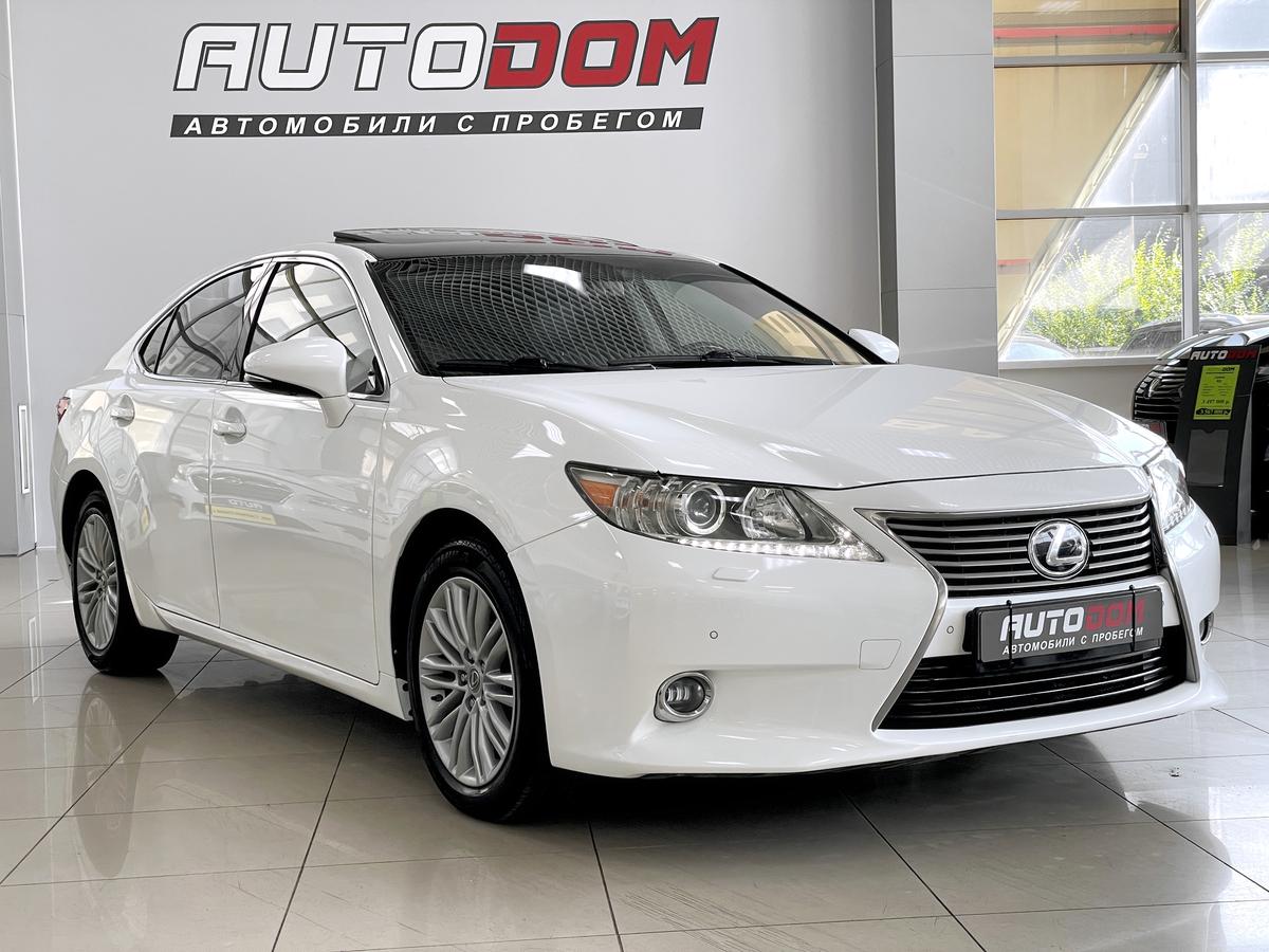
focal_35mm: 52
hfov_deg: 36.8
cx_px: 634
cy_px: 476
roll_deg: +2.1
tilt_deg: -2.5
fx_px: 1906
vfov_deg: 28.0
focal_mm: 6
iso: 64
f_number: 2
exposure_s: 1/99
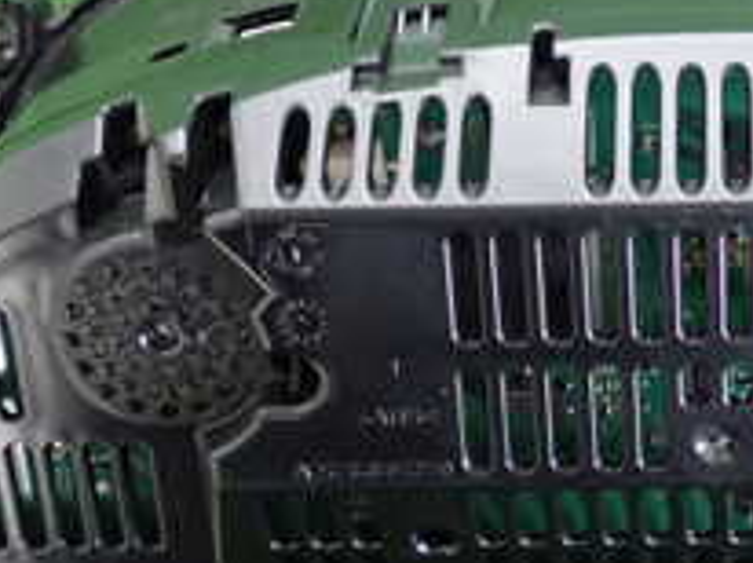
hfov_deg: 18.3
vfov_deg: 14.1
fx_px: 2281
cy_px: 271
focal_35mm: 105
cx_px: 724
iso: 800
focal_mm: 6.37
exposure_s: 1/30
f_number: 2.5
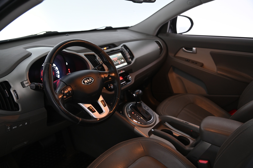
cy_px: 84
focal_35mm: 30
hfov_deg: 62.0
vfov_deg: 43.5
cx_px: 126
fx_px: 211
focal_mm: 30
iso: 1000
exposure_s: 1/15
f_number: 4
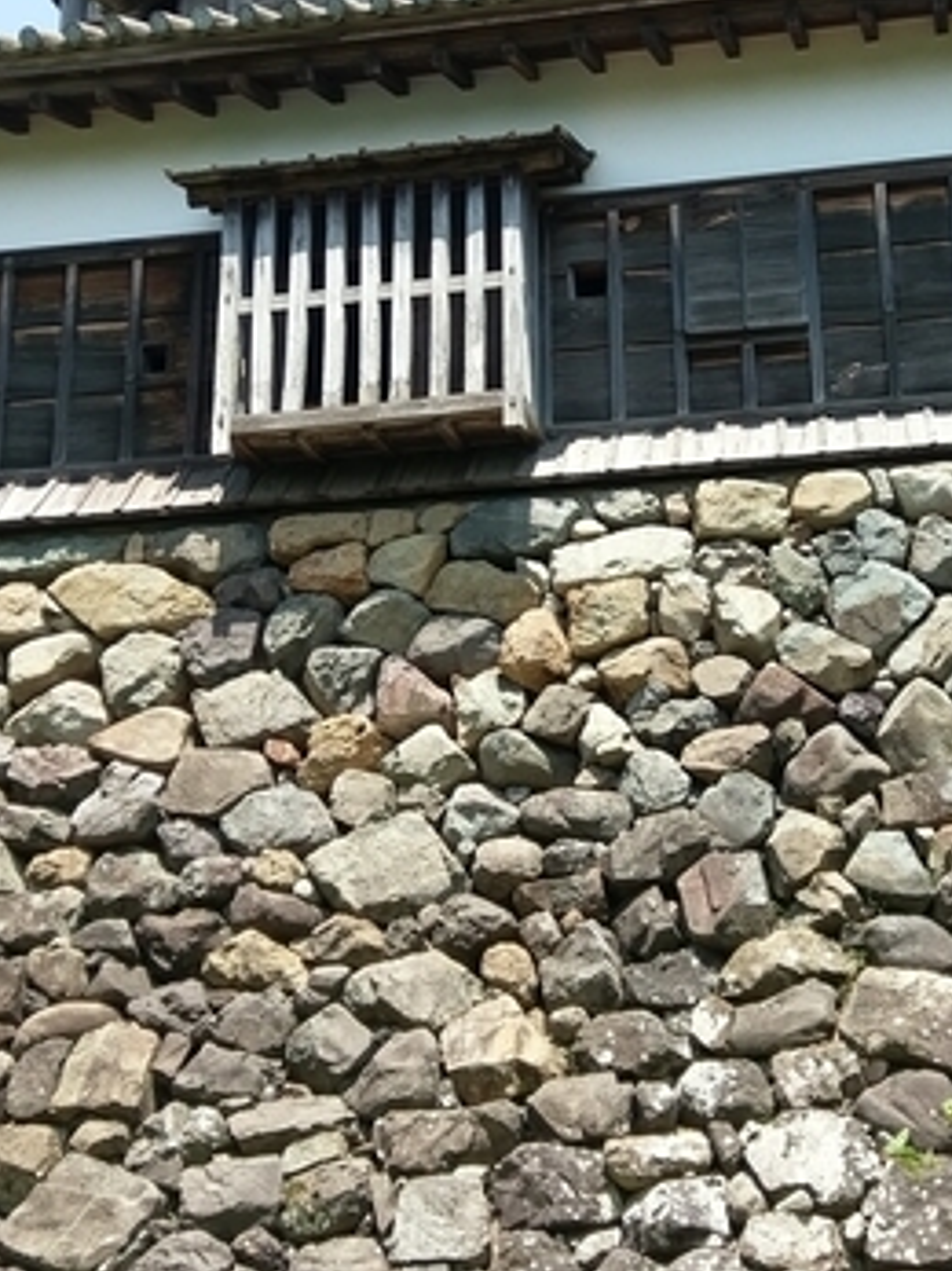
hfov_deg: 24.3
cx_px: 593
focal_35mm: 60
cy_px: 377
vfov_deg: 31.8
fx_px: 2201
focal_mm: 4.58
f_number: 1.8
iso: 100
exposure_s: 1/1171
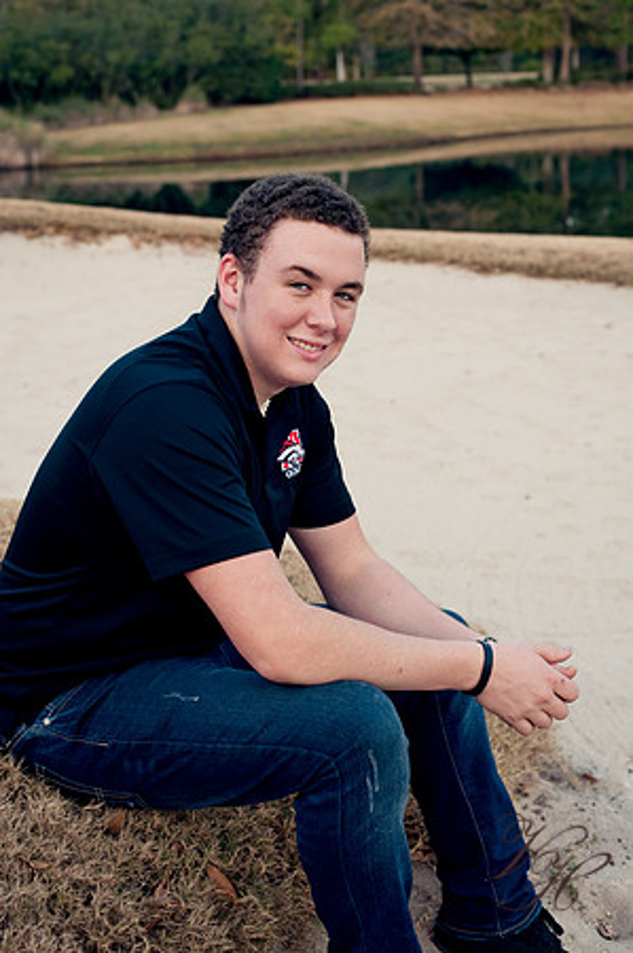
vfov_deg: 39.6
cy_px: 476
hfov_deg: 26.9
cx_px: 316
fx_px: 1322
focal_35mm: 50
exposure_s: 1/250
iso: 200
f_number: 5
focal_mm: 50
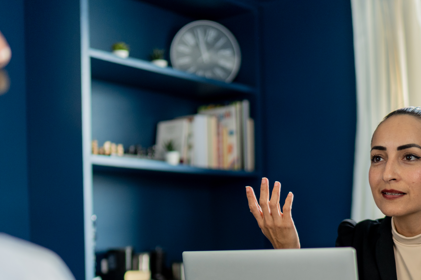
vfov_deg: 21.0
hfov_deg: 31.3
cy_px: 226
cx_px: 258
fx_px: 748
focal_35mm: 64
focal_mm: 35
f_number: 1.4
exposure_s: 1/400
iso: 500
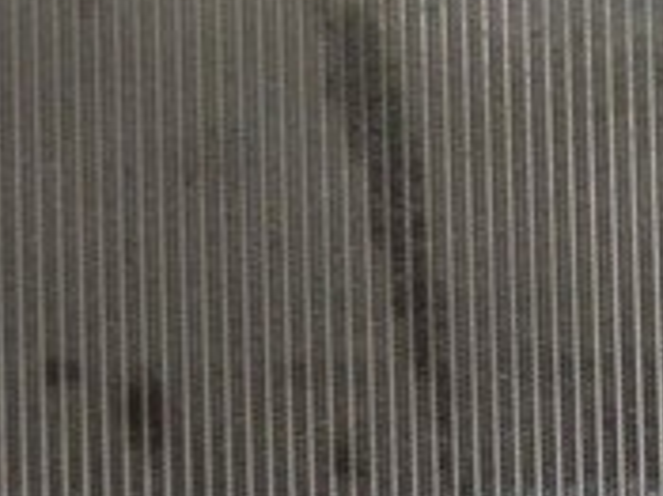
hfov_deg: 9.0
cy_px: 562
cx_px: 743
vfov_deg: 6.7
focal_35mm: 219
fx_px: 4192
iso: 400
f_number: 4
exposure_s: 1/80
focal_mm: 26
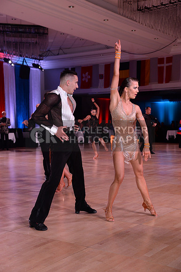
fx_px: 439
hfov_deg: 23.3
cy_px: 136
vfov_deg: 34.5
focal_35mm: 58
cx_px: 90
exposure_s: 1/250
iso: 2000
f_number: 5.6
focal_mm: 58
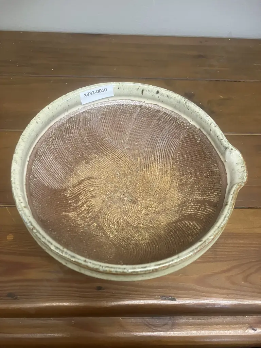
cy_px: 174
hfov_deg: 49.7
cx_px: 130
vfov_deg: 63.4
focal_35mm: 28
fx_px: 281
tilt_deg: -57.1
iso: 250
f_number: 1.8
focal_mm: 3.99
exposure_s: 1/50
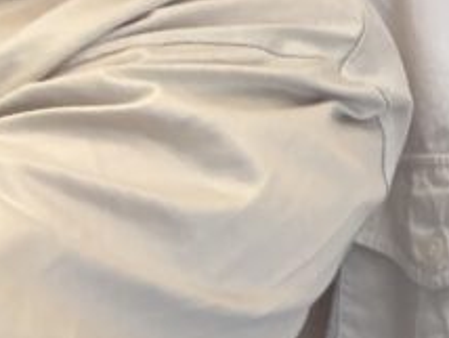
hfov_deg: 13.7
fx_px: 1428
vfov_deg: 12.6
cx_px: 1020
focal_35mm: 110
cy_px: -218
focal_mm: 2.69
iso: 200
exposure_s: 1/33
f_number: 1.9
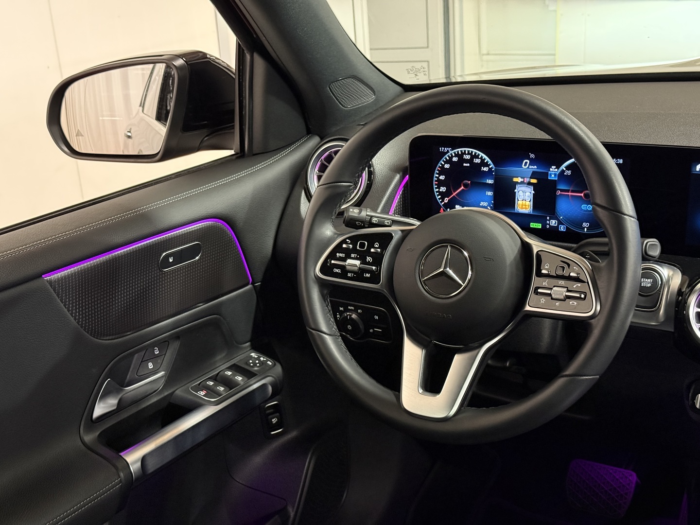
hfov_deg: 39.7
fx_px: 971
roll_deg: +4.0
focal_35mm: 48
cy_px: 262
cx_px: 350
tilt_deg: -18.9
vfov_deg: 30.3
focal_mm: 6.76
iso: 500
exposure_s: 1/31
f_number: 1.78
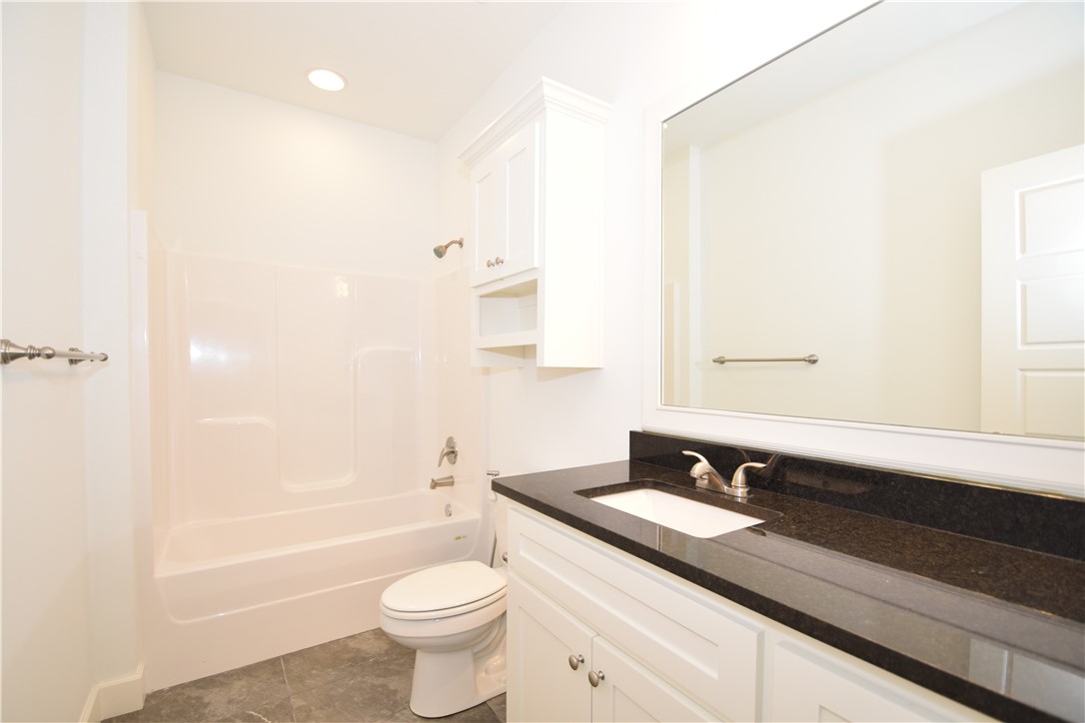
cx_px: 542
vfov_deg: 77.3
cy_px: 362
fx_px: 452
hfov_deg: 100.4
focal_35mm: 15
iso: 800
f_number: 5
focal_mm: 10
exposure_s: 1/100
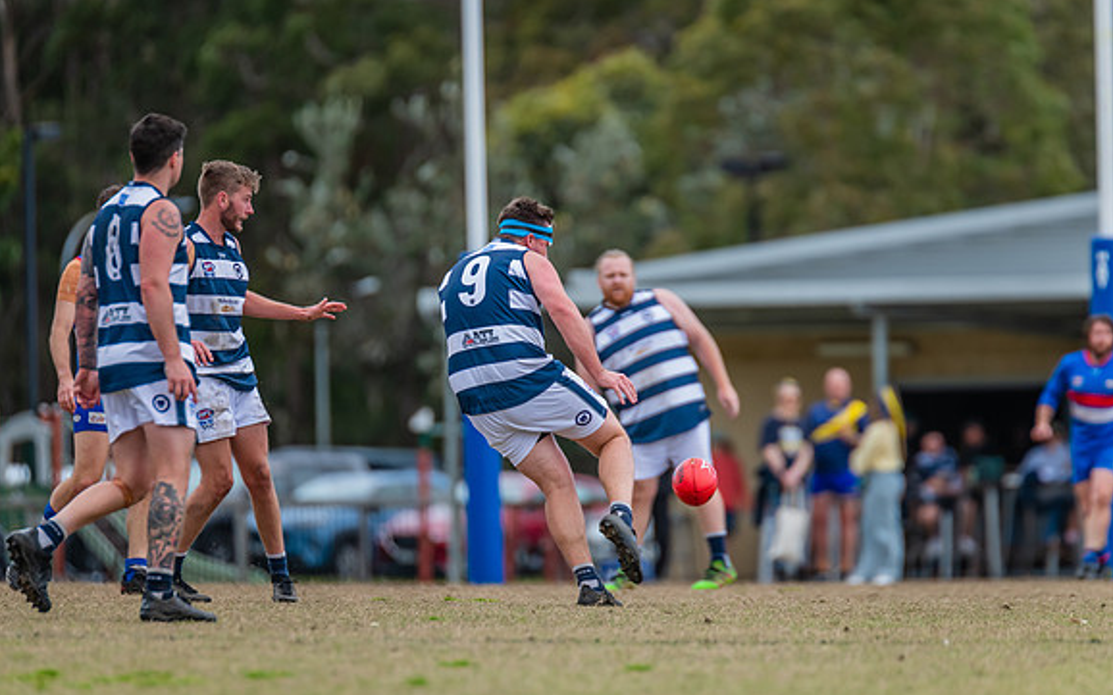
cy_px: 353
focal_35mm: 432
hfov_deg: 4.9
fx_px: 13101
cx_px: 556
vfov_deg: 3.0
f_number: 4.5
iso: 800
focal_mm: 420
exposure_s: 1/2000
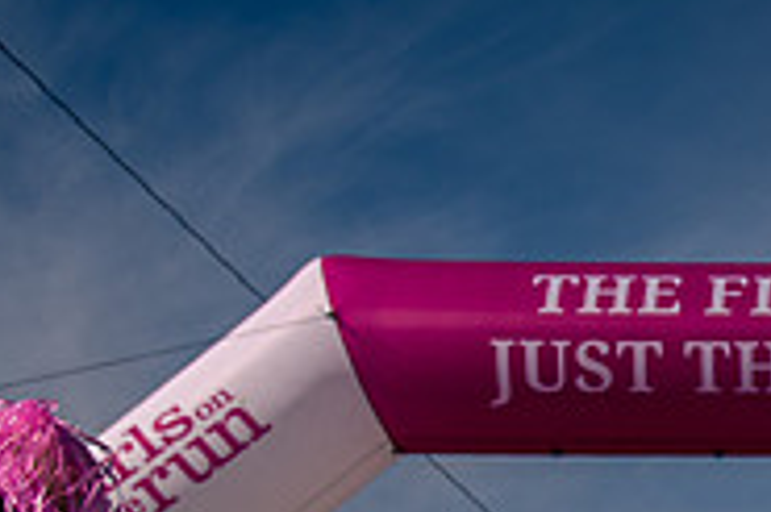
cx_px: 1017
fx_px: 2011
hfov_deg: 19.9
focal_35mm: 94
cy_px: 654
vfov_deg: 14.0
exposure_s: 1/2000
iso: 200
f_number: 5.6
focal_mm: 30
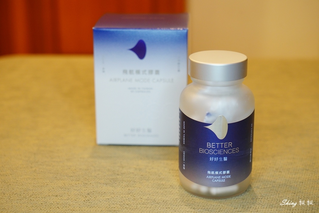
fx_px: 620
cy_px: 106
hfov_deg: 28.8
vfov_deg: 19.5
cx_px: 160
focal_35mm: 70
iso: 1600
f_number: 6.3
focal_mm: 70
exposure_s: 1/60
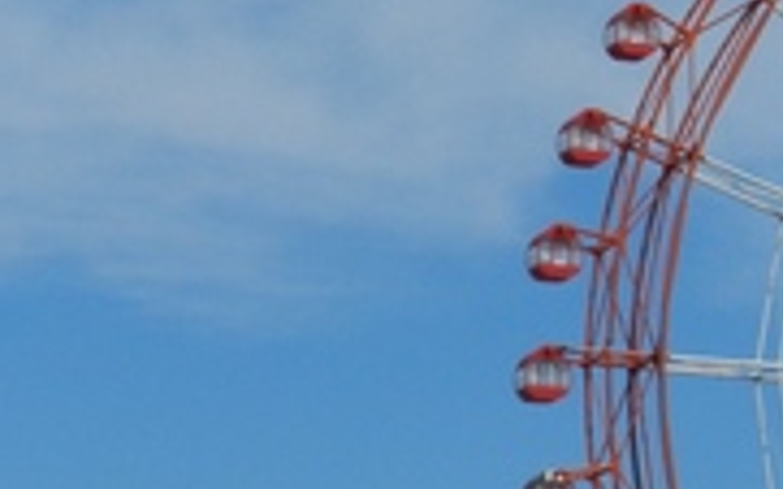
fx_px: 4245
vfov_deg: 6.6
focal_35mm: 199
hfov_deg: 10.2
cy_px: 454
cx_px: 1224
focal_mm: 9.4
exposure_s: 1/640
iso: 160
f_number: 8
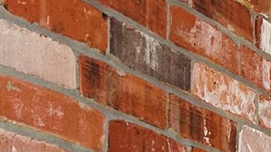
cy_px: 381
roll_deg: +0.0
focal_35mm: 166
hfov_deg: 10.0
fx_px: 1192
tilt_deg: -1.1
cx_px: 789
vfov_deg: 6.8
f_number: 1.78
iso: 80
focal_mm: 6.86
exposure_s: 1/1095
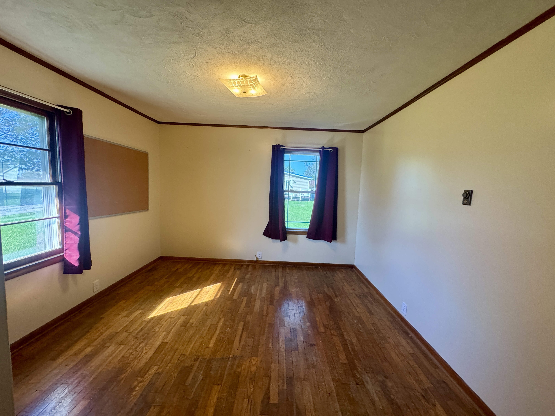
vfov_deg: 85.7
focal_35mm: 14
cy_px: 208
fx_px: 224
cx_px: 278
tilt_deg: -6.0
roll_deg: -1.3
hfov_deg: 102.1
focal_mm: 2.22
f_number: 2.2
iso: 320
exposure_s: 1/120
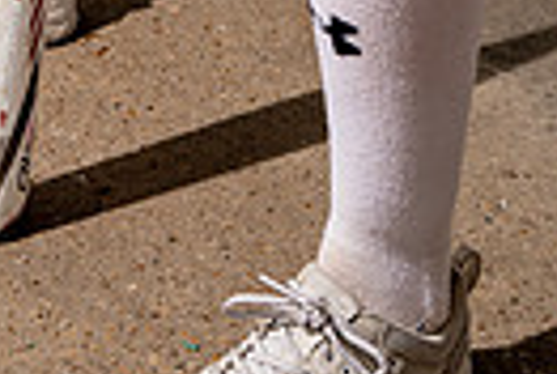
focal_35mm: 120
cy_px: -514
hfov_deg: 16.8
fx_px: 1861
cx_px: 68
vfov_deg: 10.1
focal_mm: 35
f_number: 8
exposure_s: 1/250
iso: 125
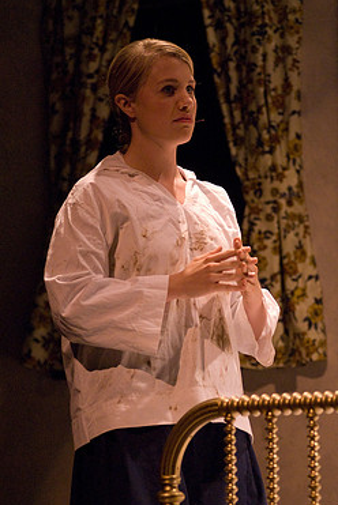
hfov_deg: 5.6
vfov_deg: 8.4
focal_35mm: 246
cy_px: 272
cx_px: 194
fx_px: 3452
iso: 1600
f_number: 2.8
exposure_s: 1/160
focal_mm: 135
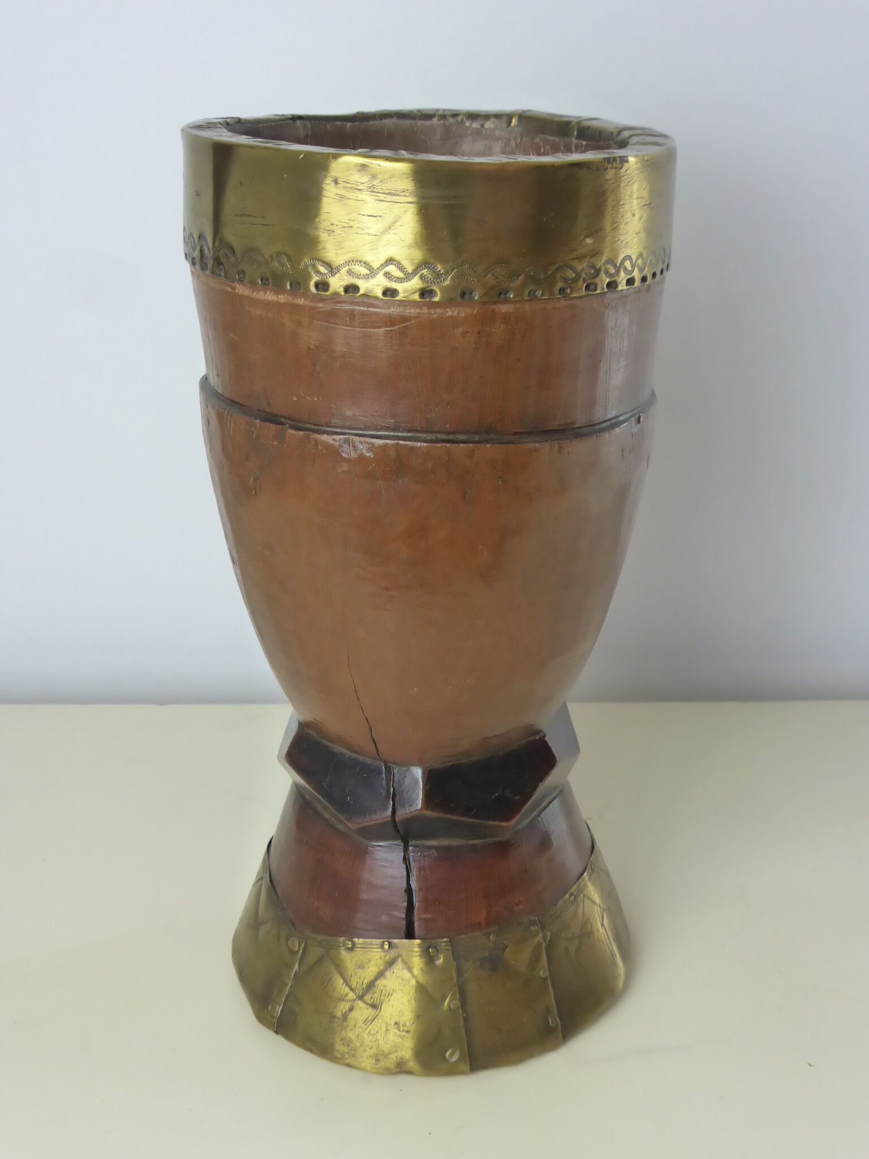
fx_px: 1573
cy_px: 580
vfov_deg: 40.4
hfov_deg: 30.9
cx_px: 434
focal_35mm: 47
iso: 400
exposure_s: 1/60
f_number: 4.2
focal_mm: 8.5
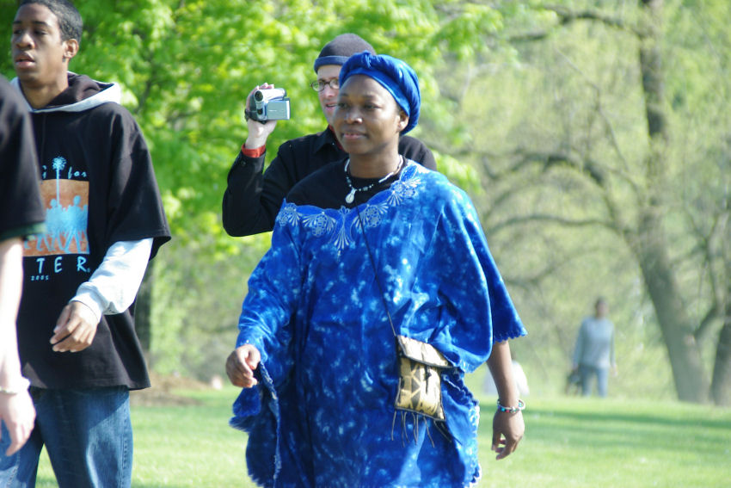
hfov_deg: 7.6
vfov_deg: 5.1
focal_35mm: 270
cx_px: 366
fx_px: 5483
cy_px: 244
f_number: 6.7
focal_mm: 180
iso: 400
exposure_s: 1/250
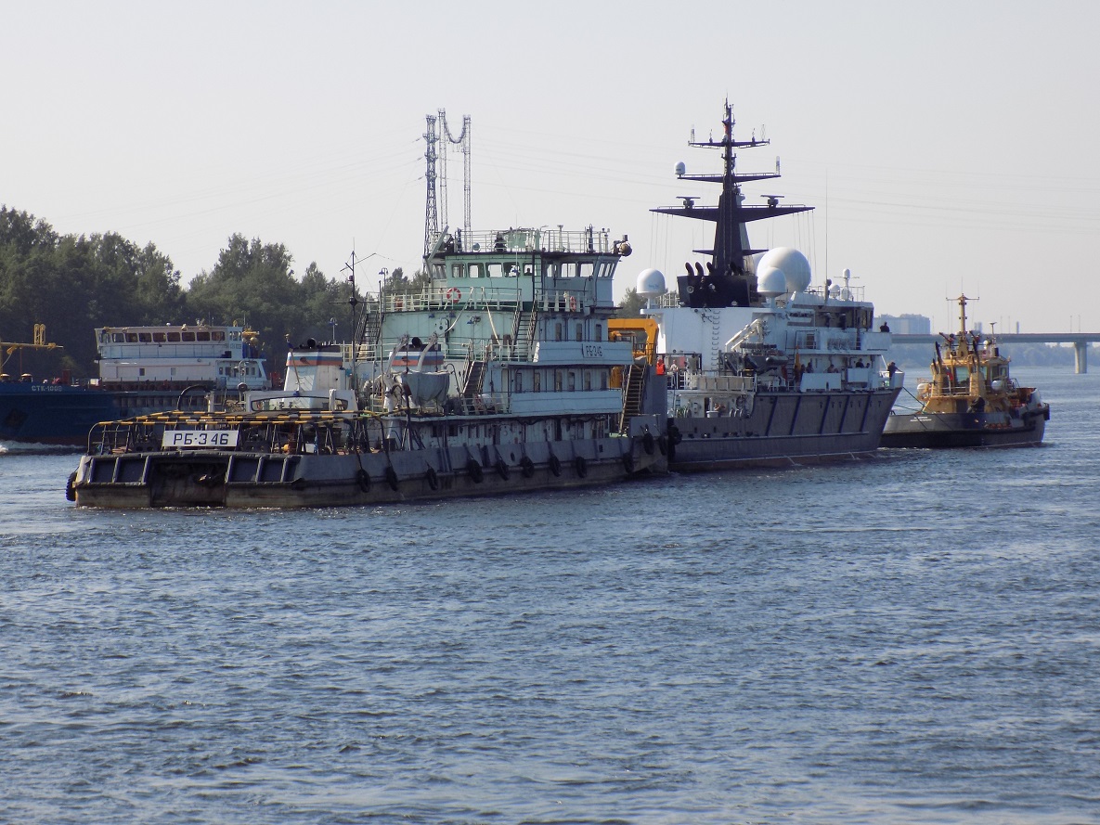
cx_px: 550
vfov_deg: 11.2
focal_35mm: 132
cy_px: 412
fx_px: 4195
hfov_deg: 14.9
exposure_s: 1/500
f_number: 5
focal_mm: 23.4
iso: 80
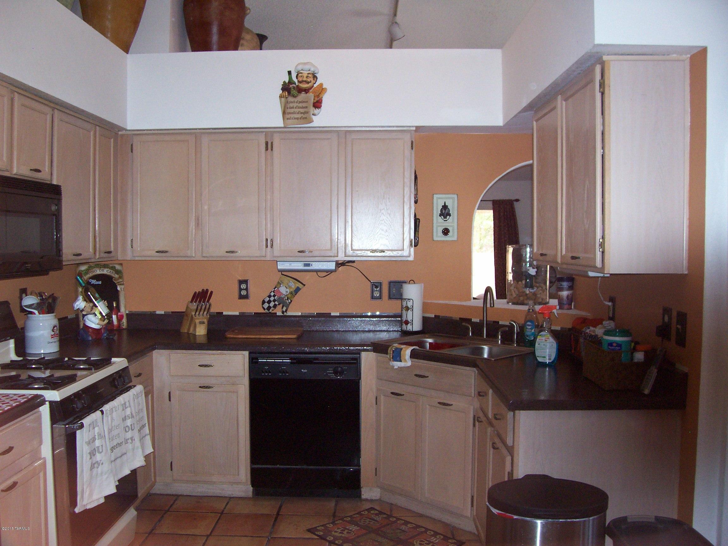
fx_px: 715
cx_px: 364
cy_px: 273
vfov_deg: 41.8
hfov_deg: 54.0
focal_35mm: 34
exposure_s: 1/112
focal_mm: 5.6
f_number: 2.7
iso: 140
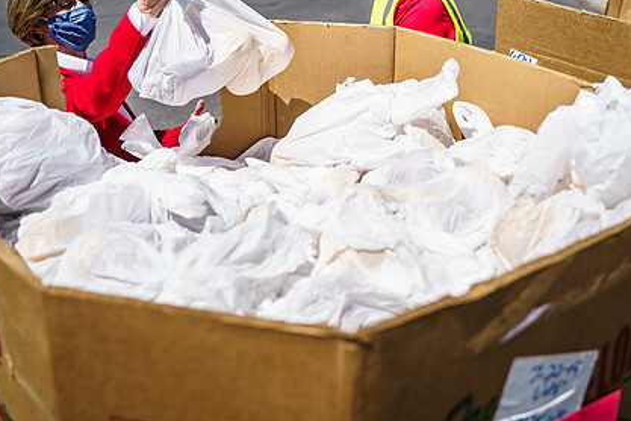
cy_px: 137
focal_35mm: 44
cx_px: 343
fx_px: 771
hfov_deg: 44.5
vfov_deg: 30.3
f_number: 2.8
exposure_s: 1/5000
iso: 200
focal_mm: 31
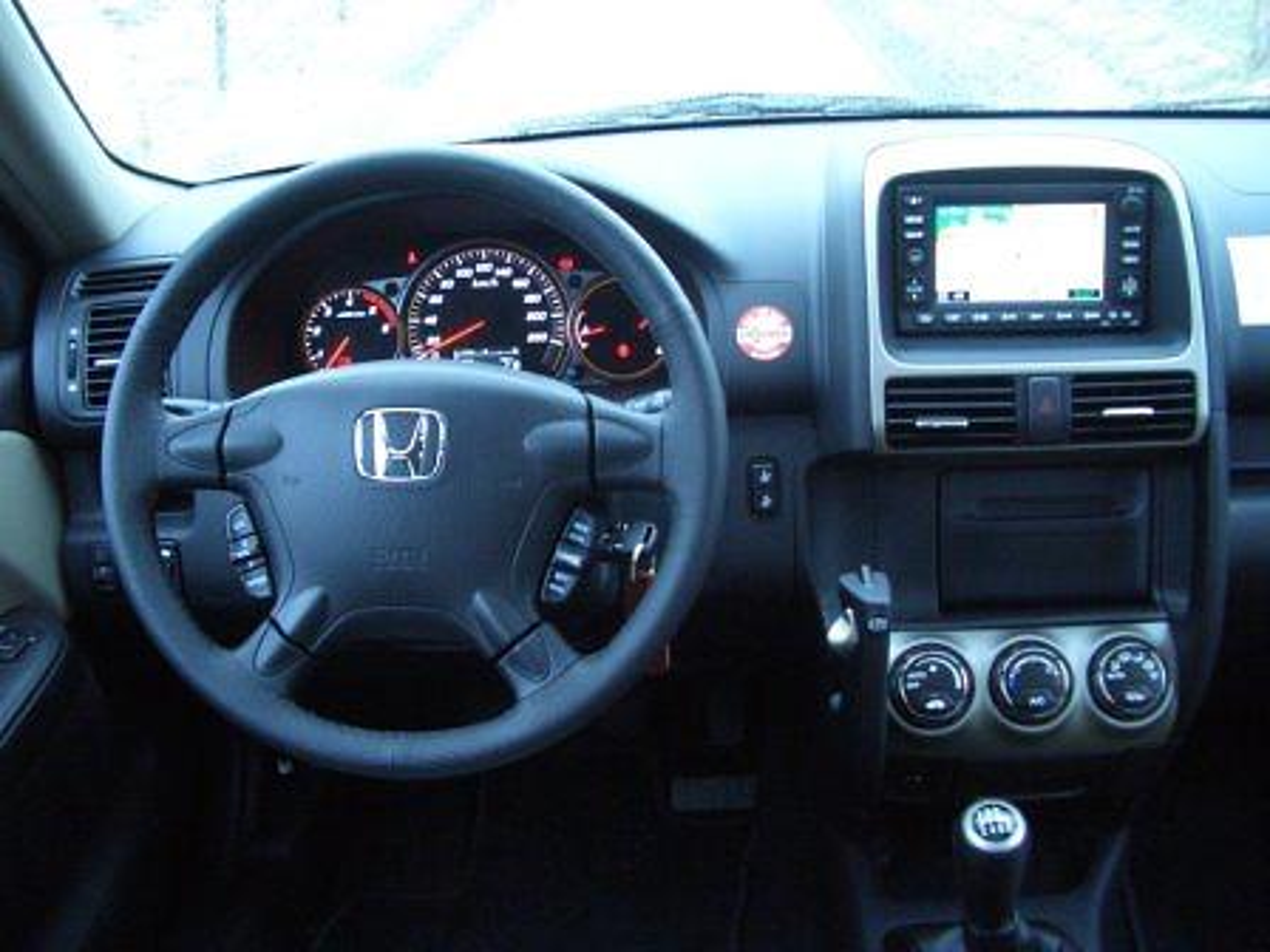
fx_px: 1284
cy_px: 476
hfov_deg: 52.6
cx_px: 635
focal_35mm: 35
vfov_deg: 40.7
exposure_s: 1/20
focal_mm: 5.8
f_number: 2.6
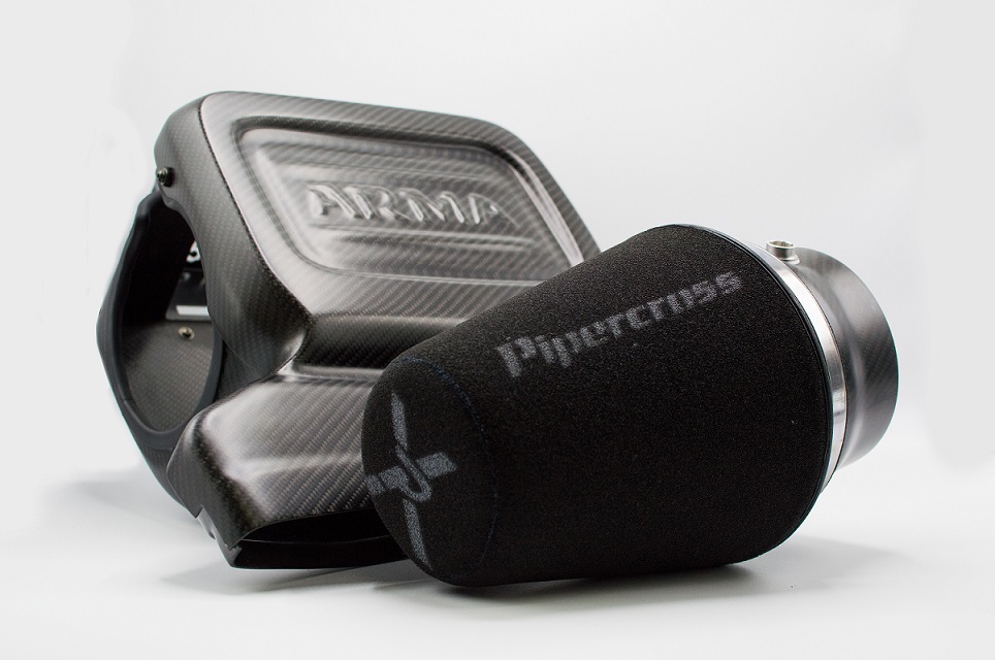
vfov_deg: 25.7
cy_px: 330
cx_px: 498
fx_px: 1449
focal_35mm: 52
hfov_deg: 37.9
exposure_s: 1/640
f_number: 5
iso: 800
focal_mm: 35
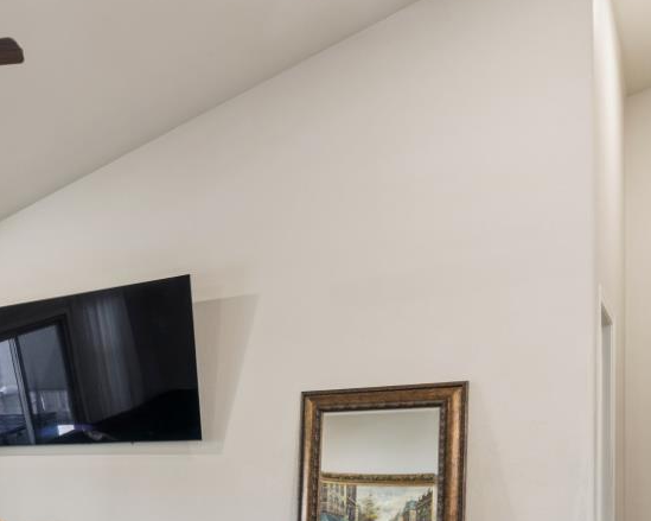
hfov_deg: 39.0
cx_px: 14
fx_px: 814
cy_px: 463
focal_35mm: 42
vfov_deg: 33.7
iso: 100
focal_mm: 11
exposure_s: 1
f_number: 7.1
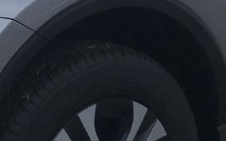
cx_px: 113
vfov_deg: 8.3
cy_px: -11
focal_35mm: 156
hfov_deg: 13.4
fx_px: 961
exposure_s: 1/4367
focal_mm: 3.99
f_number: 1.8
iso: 20
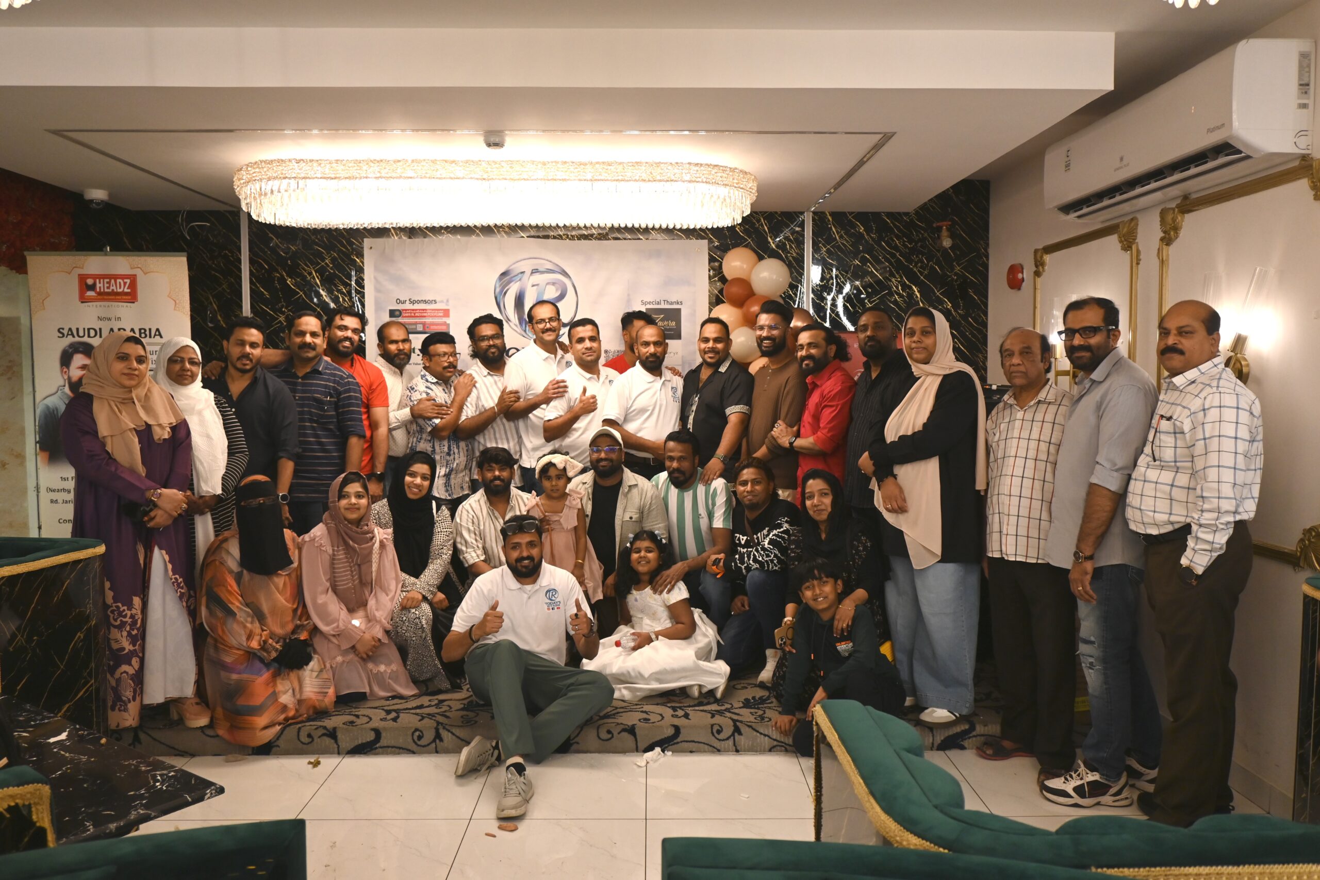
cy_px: 440
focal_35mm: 27
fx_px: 990
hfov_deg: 67.4
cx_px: 660
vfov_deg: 47.9
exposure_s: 1/125
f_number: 3.5
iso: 640
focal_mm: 18
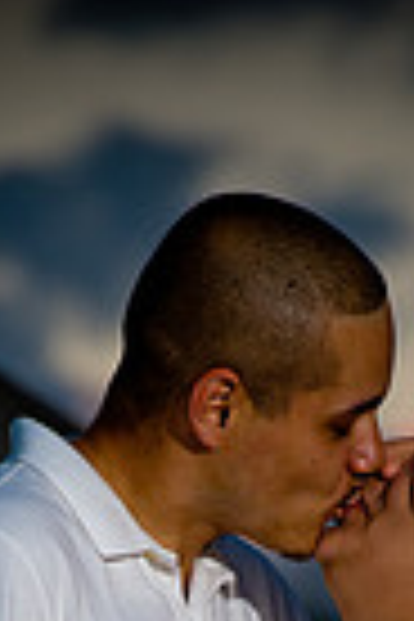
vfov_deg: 3.2
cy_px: 999
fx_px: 11212
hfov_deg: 2.1
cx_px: 263
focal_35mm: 650
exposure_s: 1/200
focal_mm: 200
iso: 200
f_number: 5.6
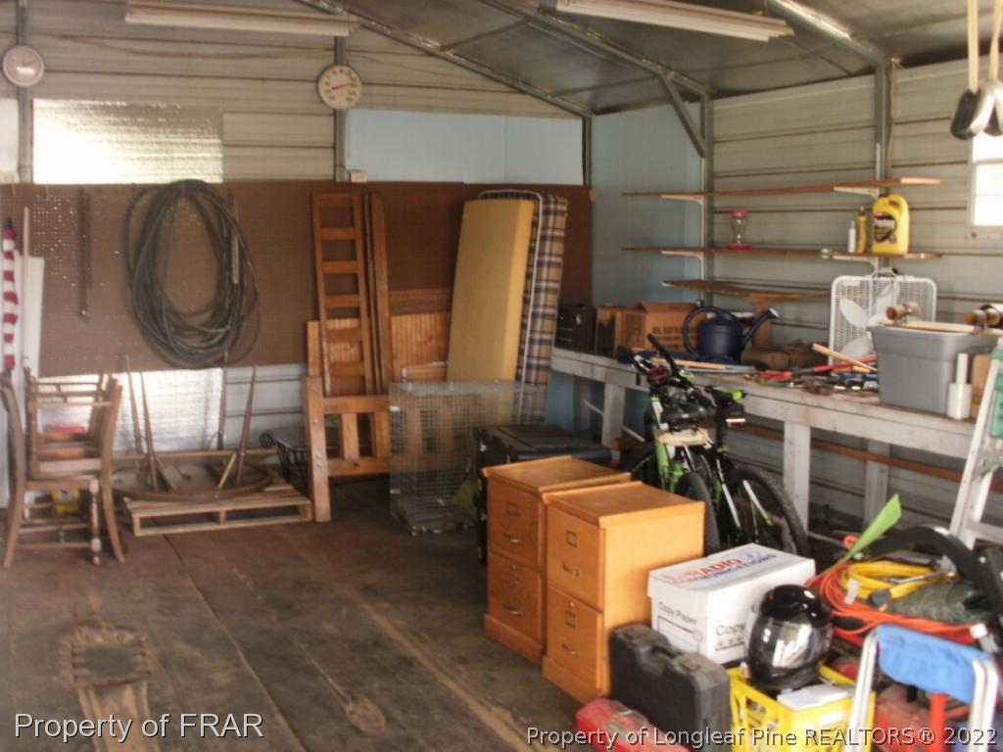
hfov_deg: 51.4
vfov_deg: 39.7
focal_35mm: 36
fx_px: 1043
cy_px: 376
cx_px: 502
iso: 125
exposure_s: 1/30
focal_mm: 6.3
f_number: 3.5
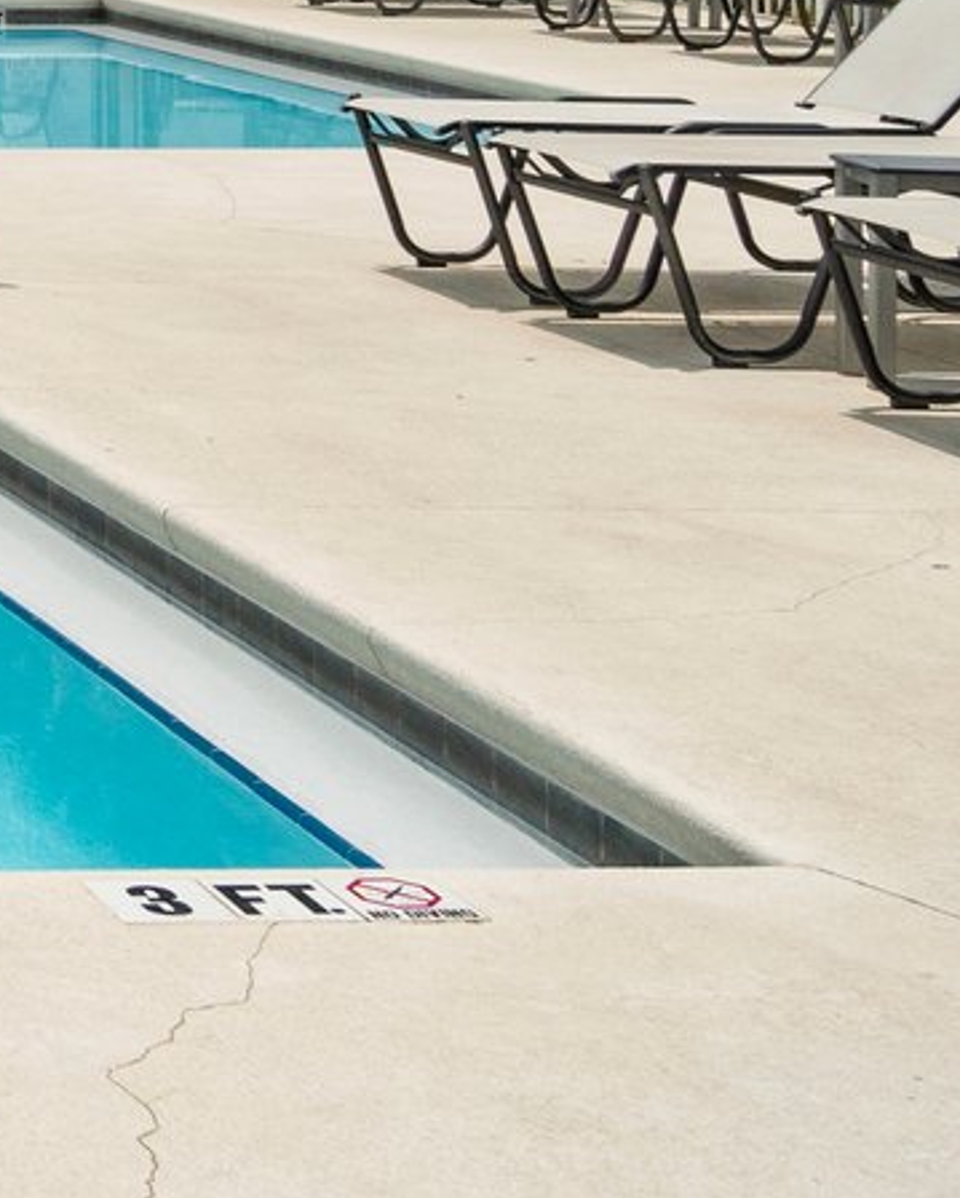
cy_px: -266
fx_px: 3193
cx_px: -1238
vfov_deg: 19.9
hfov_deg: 13.3
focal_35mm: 90
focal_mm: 14
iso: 100
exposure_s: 1/320
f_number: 8
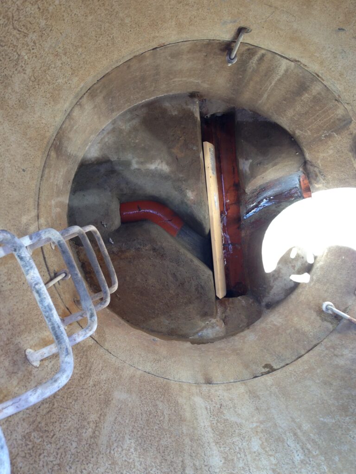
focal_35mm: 33
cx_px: 178
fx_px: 453
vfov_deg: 55.4
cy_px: 237
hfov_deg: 42.9
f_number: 2.4
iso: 50
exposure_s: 1/30
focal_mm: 4.12
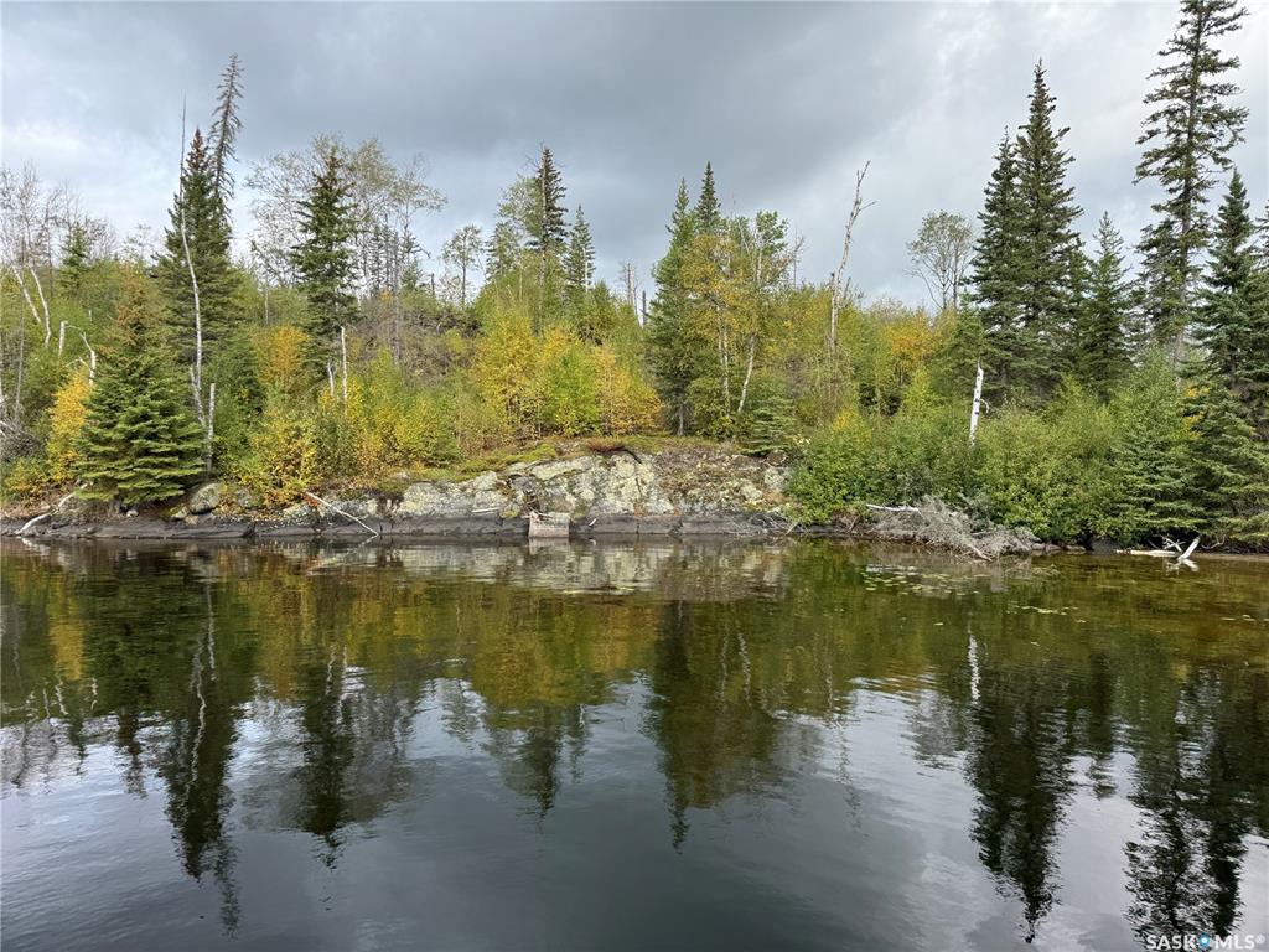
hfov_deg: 71.6
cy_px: 476
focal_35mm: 24
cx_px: 634
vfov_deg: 56.8
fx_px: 880
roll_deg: -0.1
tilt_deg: -1.6
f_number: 1.78
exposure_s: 1/1151
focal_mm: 6.76
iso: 80
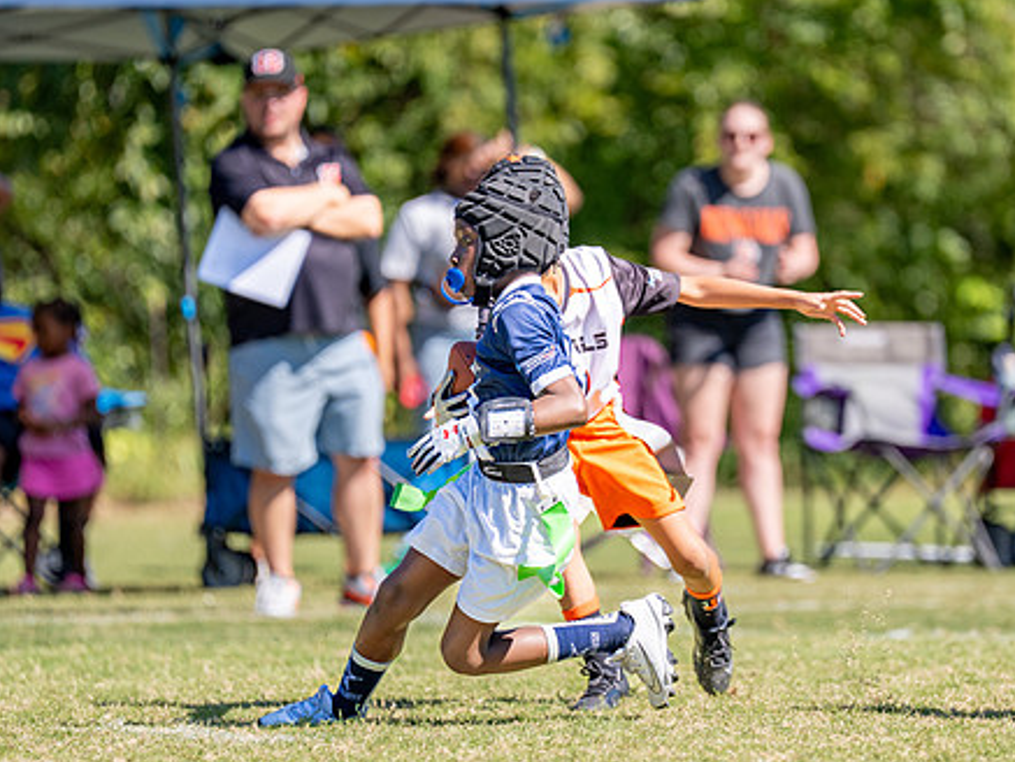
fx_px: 10148
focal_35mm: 346
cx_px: 664
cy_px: 339
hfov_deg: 5.7
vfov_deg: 4.3
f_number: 2.8
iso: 160
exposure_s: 1/2500
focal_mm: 200
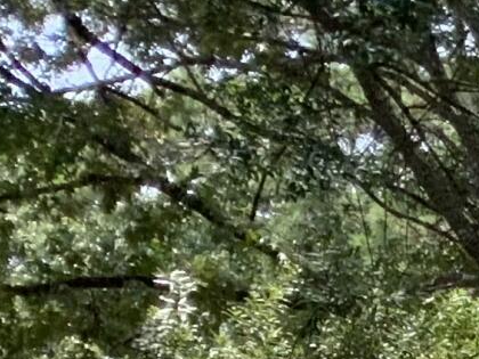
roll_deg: +1.7
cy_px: 1225
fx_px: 2864
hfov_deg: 7.8
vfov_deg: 6.3
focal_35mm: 207
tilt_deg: -5.2
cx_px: 1583
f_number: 1.8
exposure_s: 1/378
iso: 16
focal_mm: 3
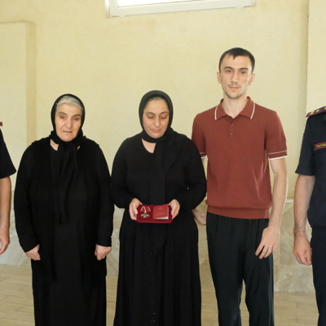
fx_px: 458
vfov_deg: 39.1
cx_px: 158
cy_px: 183
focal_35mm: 43
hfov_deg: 39.2
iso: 12800
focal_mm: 18
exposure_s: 1/220
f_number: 9
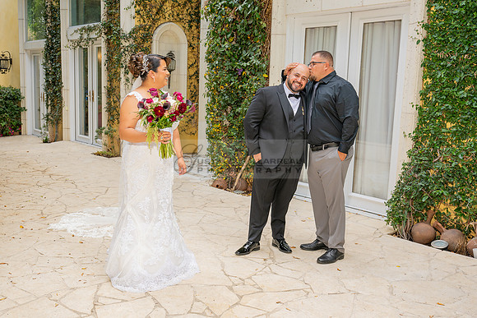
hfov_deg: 51.9
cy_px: 159
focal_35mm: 37
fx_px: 490
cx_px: 238
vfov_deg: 36.0
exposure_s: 1/200
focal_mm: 37
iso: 200
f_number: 5
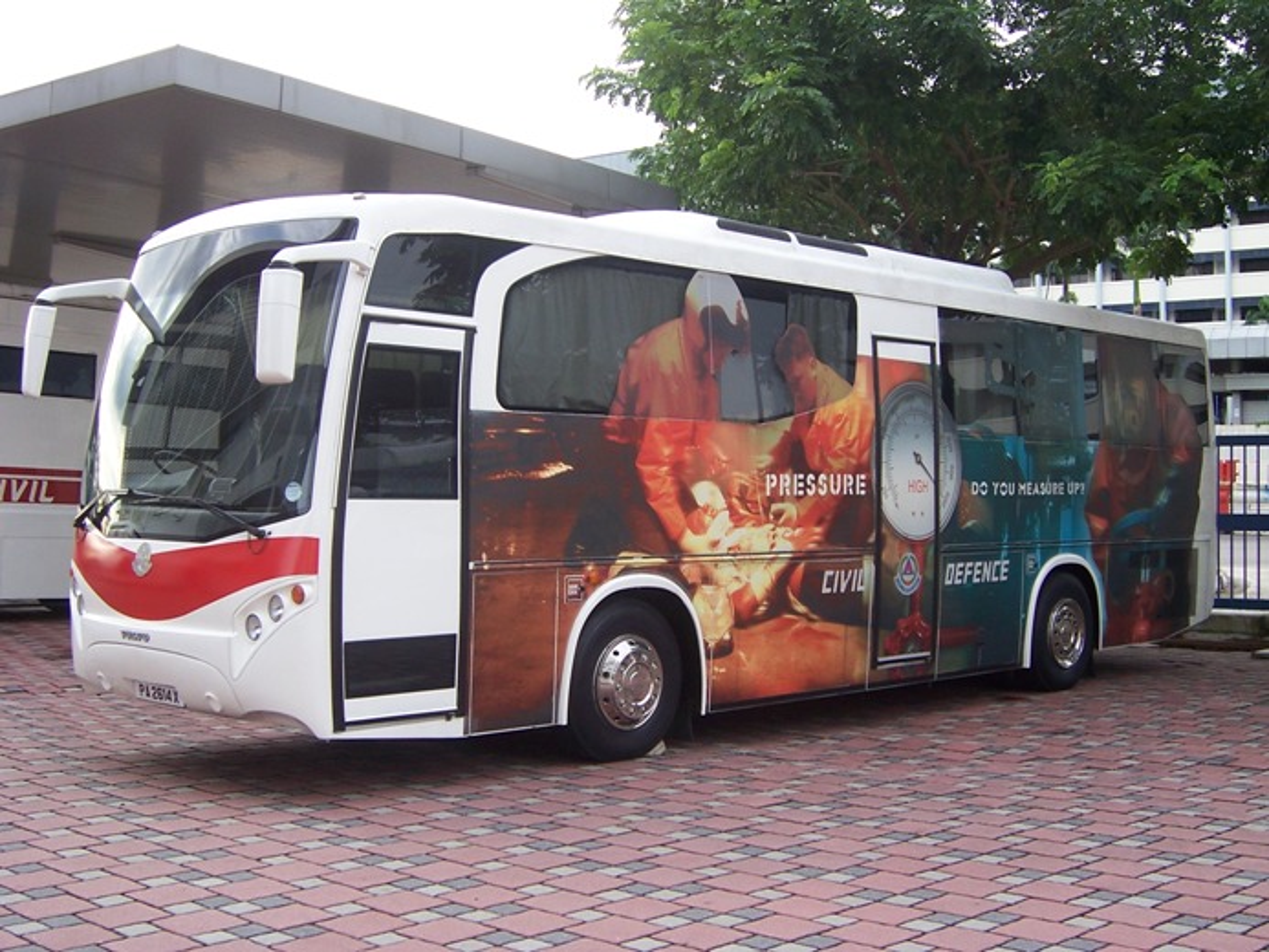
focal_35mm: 44
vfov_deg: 32.9
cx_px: 634
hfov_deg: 42.9
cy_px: 476
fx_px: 1613
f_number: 3.3
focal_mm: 7.3
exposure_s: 1/180
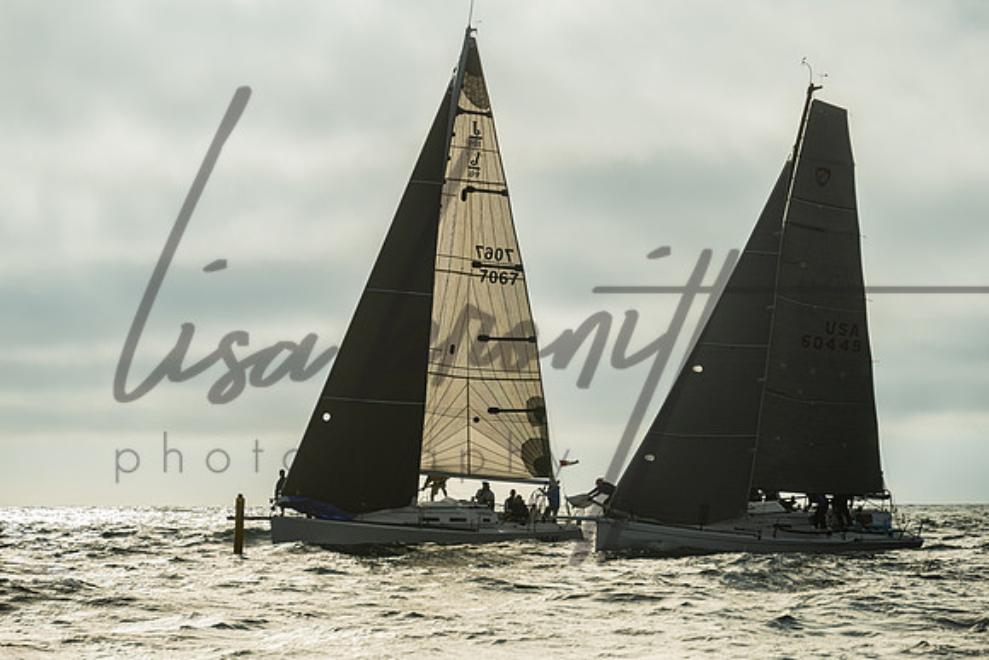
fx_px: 4084
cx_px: 512
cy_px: 331
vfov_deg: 9.2
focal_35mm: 149
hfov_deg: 13.8
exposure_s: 1/1250
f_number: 6.3
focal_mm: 140
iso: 250
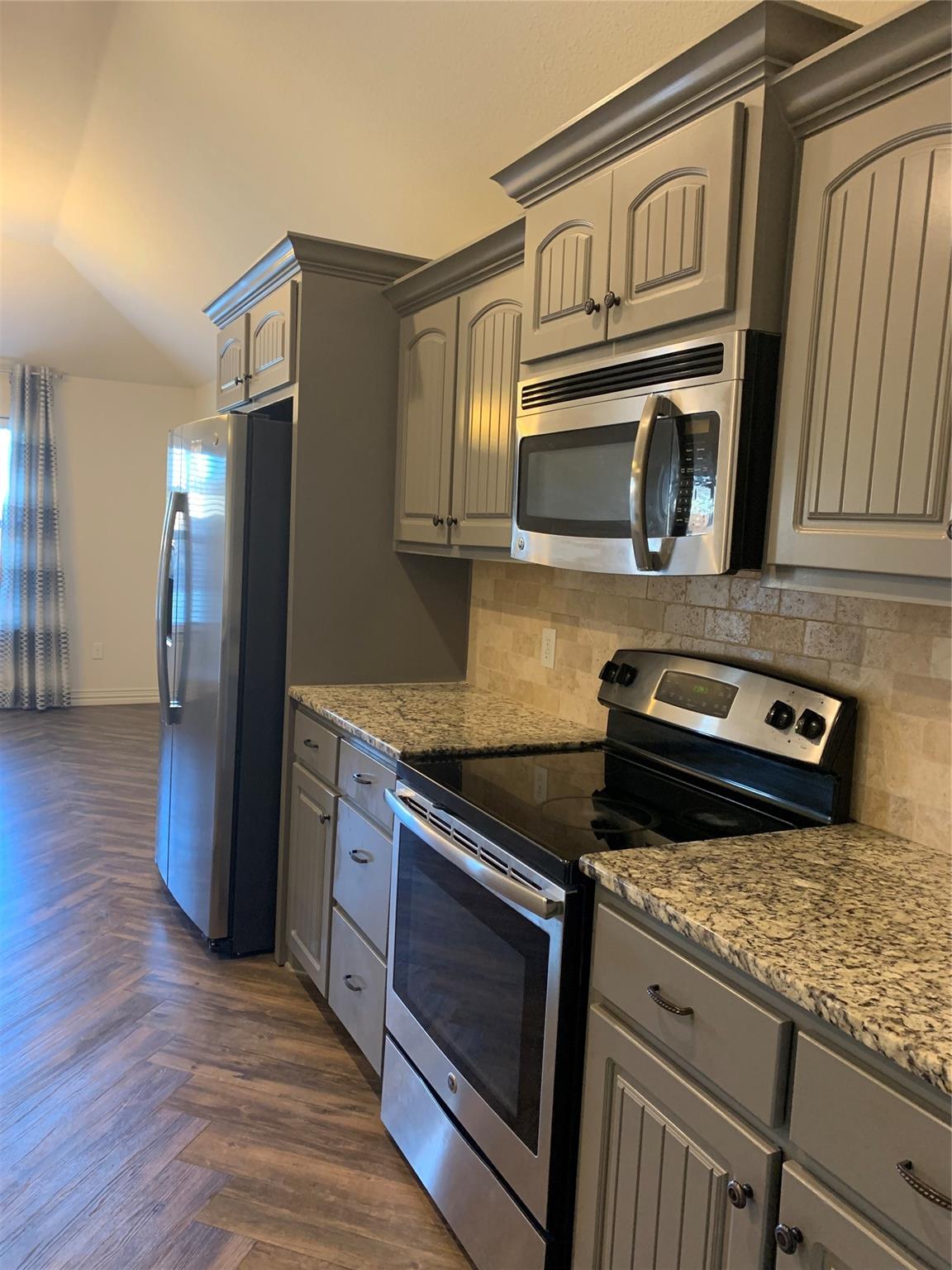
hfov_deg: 53.1
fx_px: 953
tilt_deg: -5.2
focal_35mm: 26
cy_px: 635
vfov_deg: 67.3
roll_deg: -2.8
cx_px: 476
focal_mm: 4.25
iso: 320
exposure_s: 1/40
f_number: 1.8
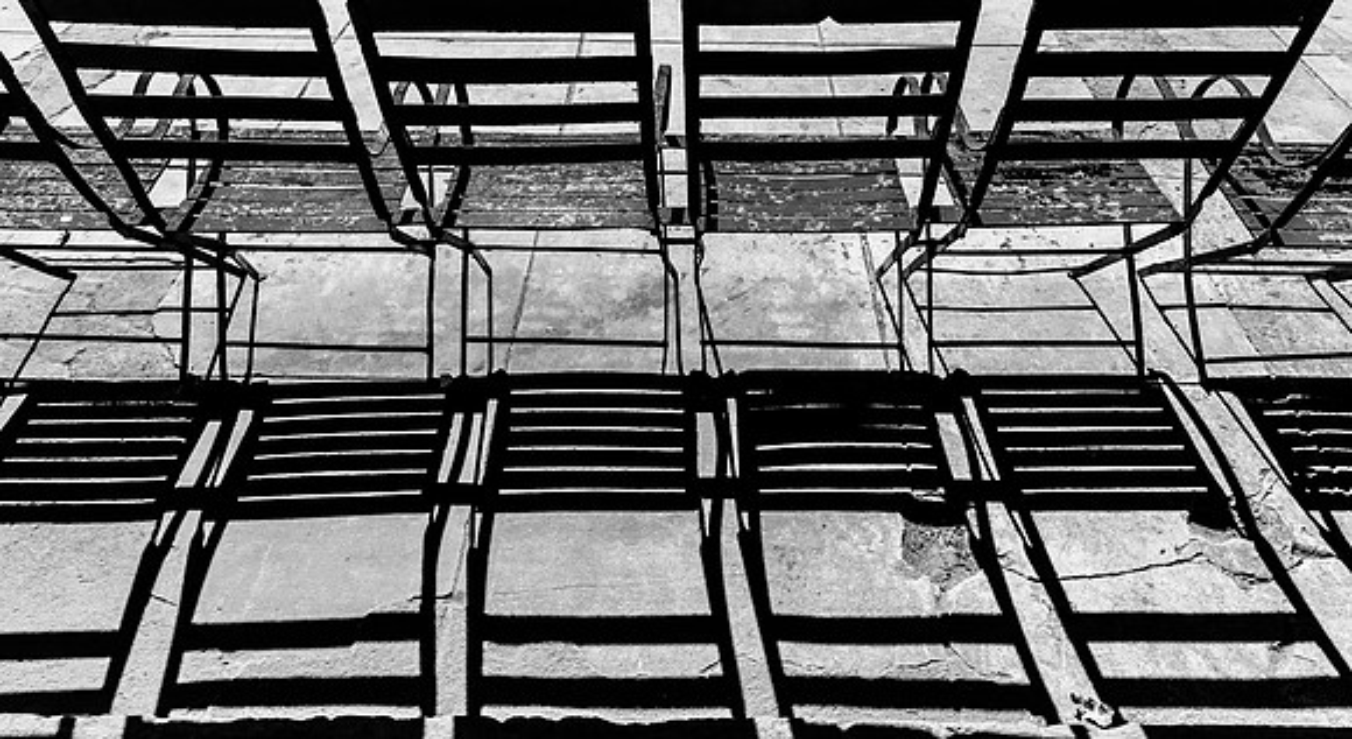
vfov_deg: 42.0
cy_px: 298
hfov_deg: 70.4
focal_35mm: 27
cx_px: 697
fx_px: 958
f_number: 22
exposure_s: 1/50
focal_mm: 24
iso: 400
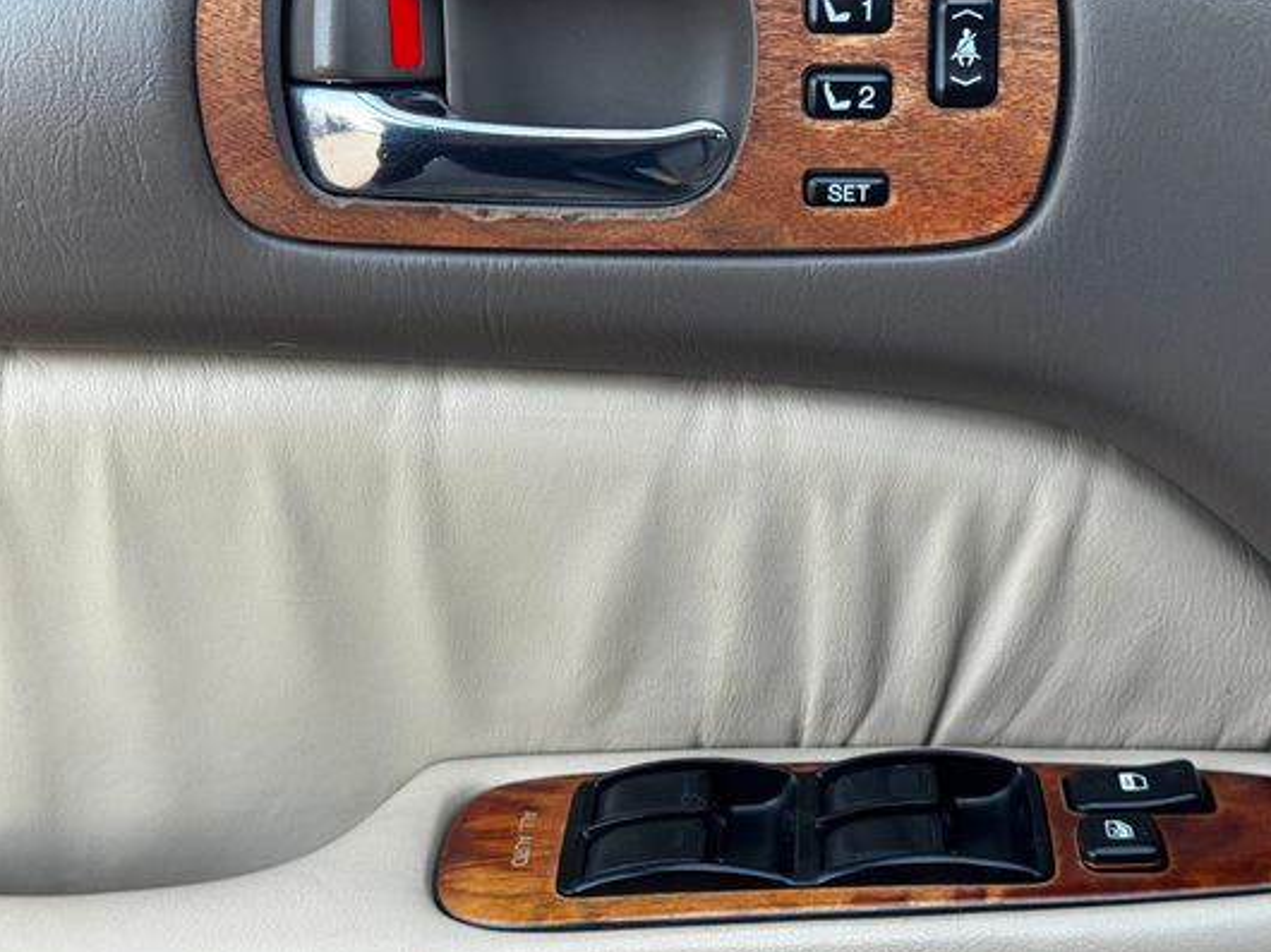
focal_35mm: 58
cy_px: 410
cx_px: 719
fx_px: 2129
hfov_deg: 33.2
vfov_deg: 25.2
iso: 64
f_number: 1.78
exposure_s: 1/394
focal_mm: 6.76
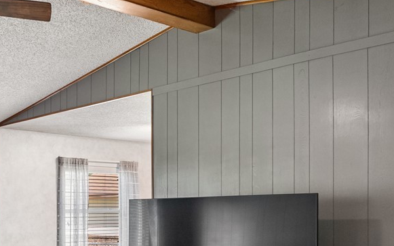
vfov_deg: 23.9
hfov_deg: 36.3
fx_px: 568
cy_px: 213
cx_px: 52
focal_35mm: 53
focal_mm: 14.8
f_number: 2.8
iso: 400
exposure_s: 1/100
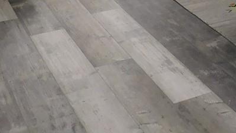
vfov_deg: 10.1
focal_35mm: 101
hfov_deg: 19.2
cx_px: 323
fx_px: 632
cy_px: -206
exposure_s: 1/30
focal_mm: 4
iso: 140
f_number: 3
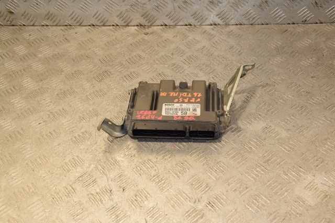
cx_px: 168
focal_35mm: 45
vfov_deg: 29.8
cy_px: 112
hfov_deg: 43.6
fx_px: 419
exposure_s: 1/200
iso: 800
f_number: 6.3
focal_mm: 30
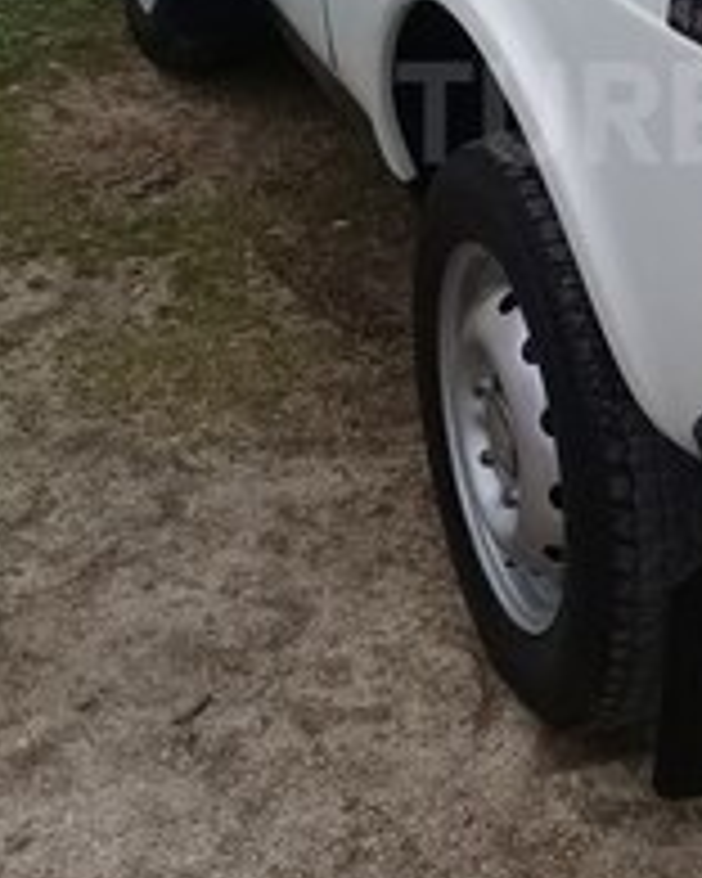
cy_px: 113
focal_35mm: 77
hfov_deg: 19.2
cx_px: 742
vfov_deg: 24.2
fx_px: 2000
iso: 80
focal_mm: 3.3
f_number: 2.2
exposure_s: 1/100
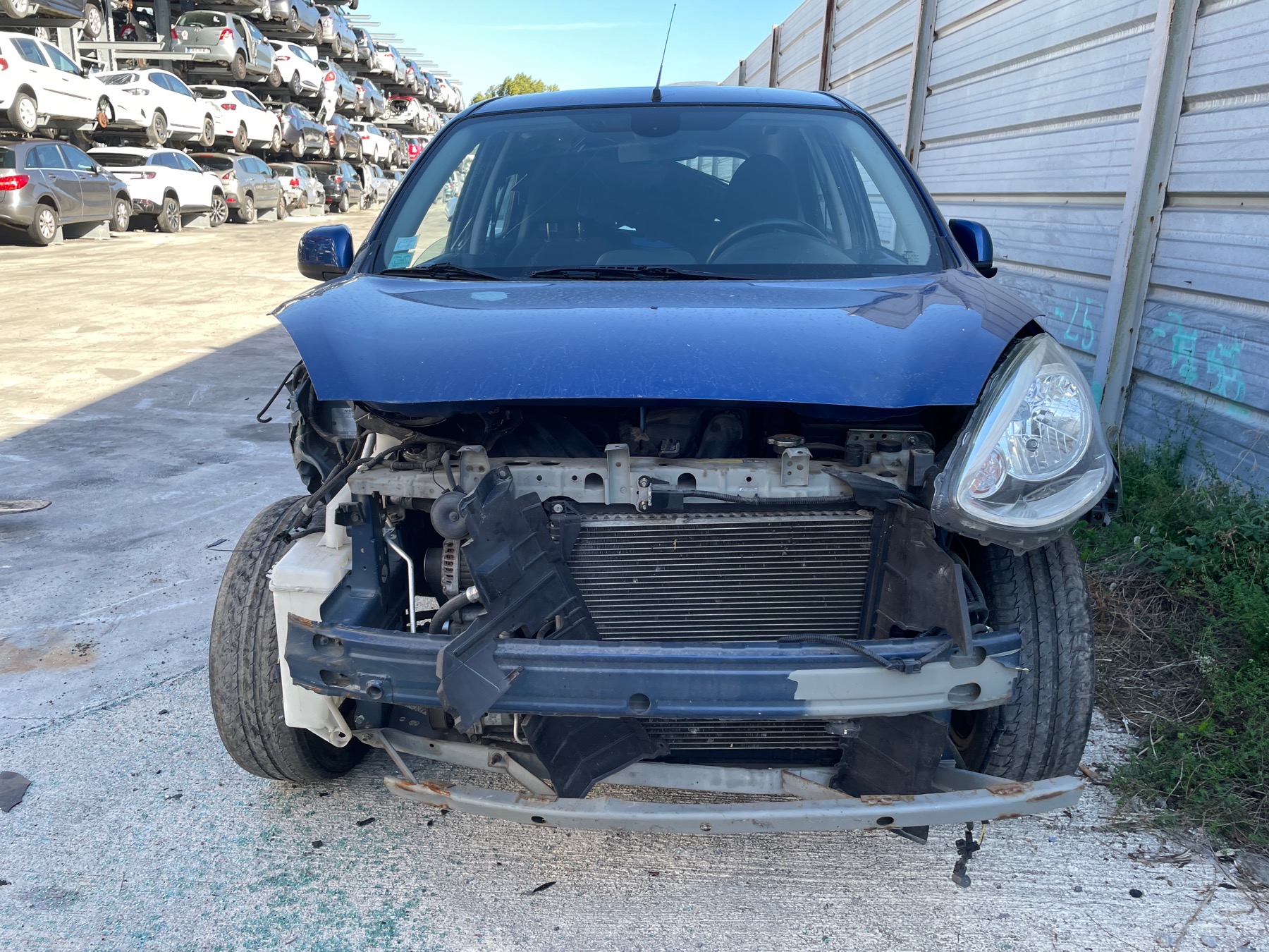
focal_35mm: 26
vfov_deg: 53.1
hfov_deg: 67.3
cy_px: 476
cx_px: 634
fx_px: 953
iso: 32
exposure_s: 1/281
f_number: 1.6
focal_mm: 4.2
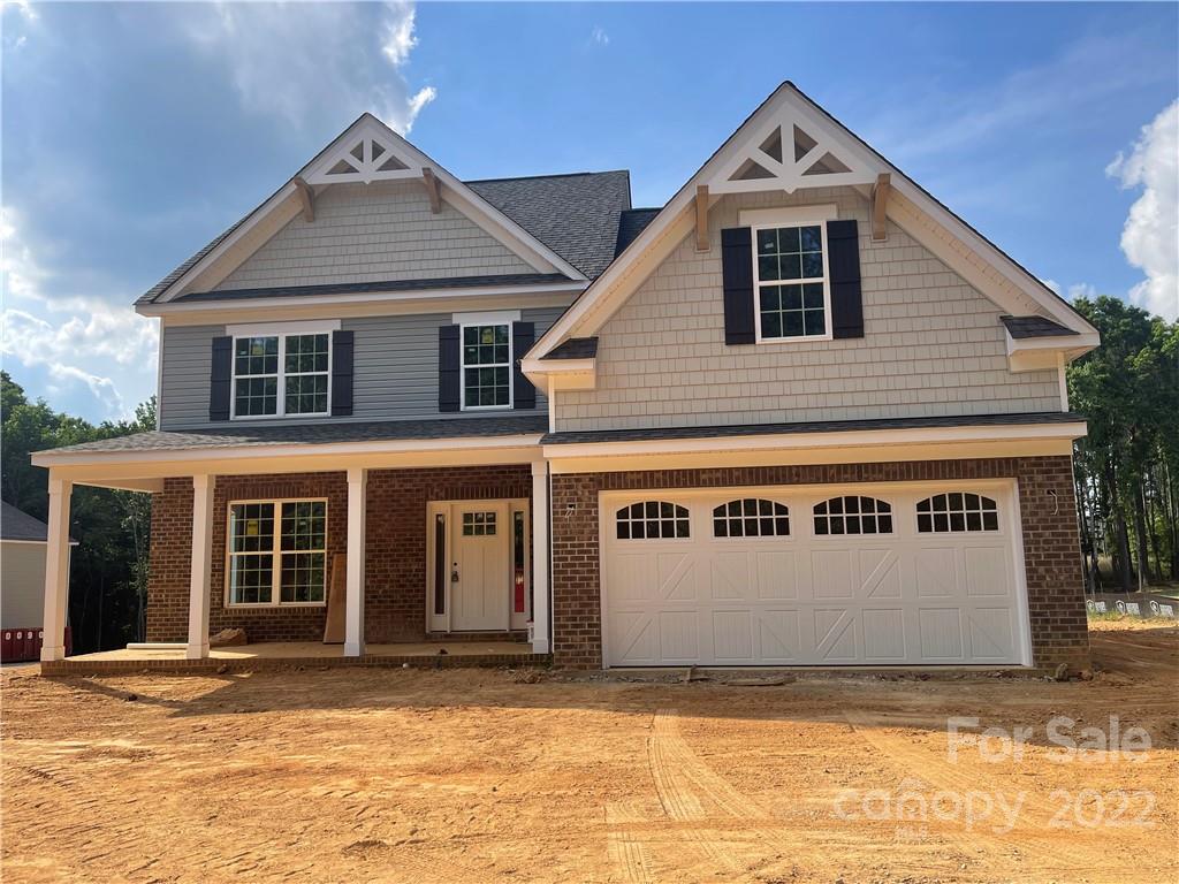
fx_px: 886
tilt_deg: +7.8
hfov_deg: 67.3
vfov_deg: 53.1
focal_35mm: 26
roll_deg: +1.7
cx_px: 590
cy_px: 442
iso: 32
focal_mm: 5.1
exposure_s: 1/2488
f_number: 1.6
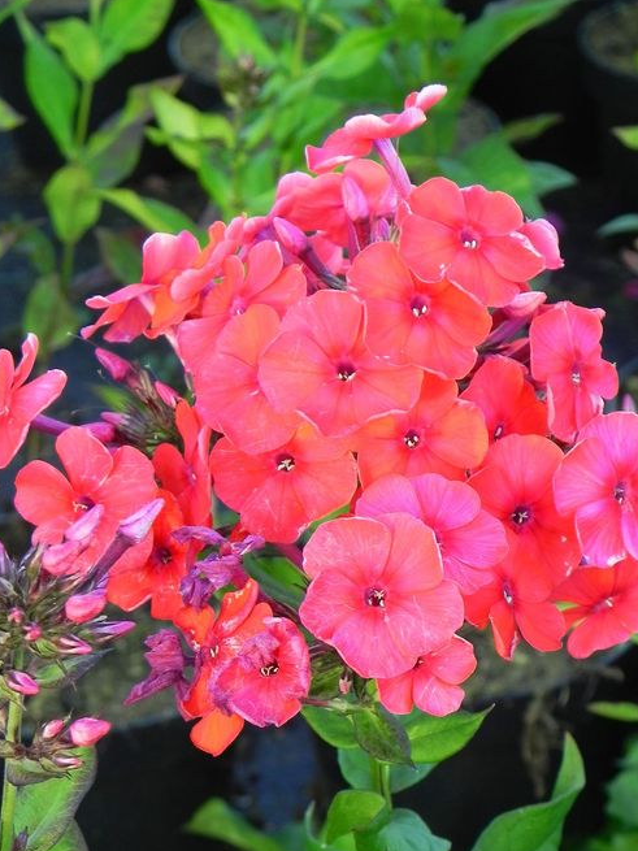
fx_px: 2852
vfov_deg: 17.0
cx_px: 385
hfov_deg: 12.8
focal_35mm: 116
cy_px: 491
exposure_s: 1/40
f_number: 4.5
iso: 160
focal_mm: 16.9
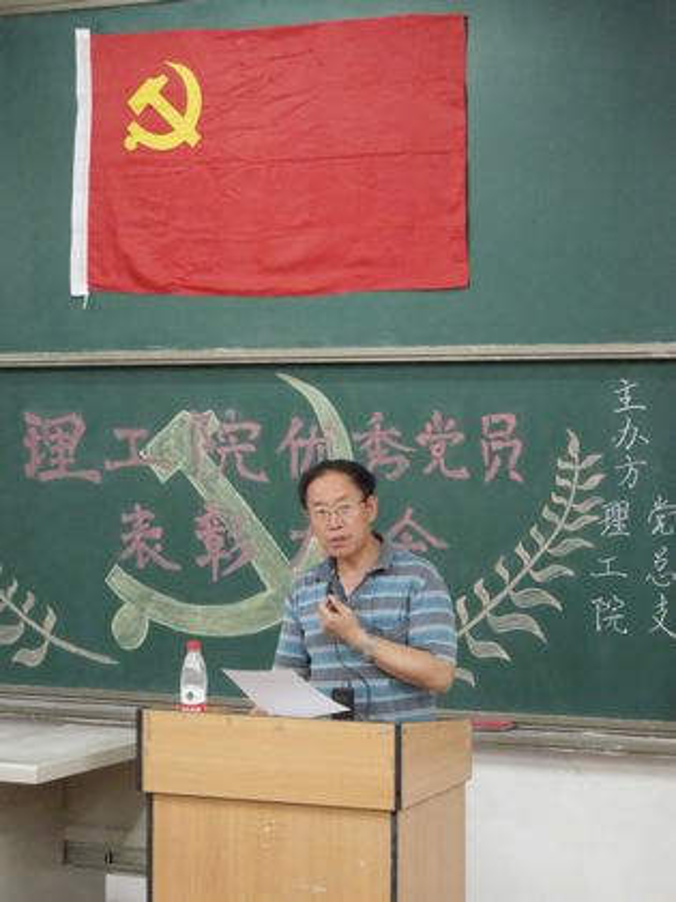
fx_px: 2031
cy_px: 451
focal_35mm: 78
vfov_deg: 25.0
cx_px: 338
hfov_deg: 18.9
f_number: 4.5
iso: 3200
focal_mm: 14.1
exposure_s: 1/60
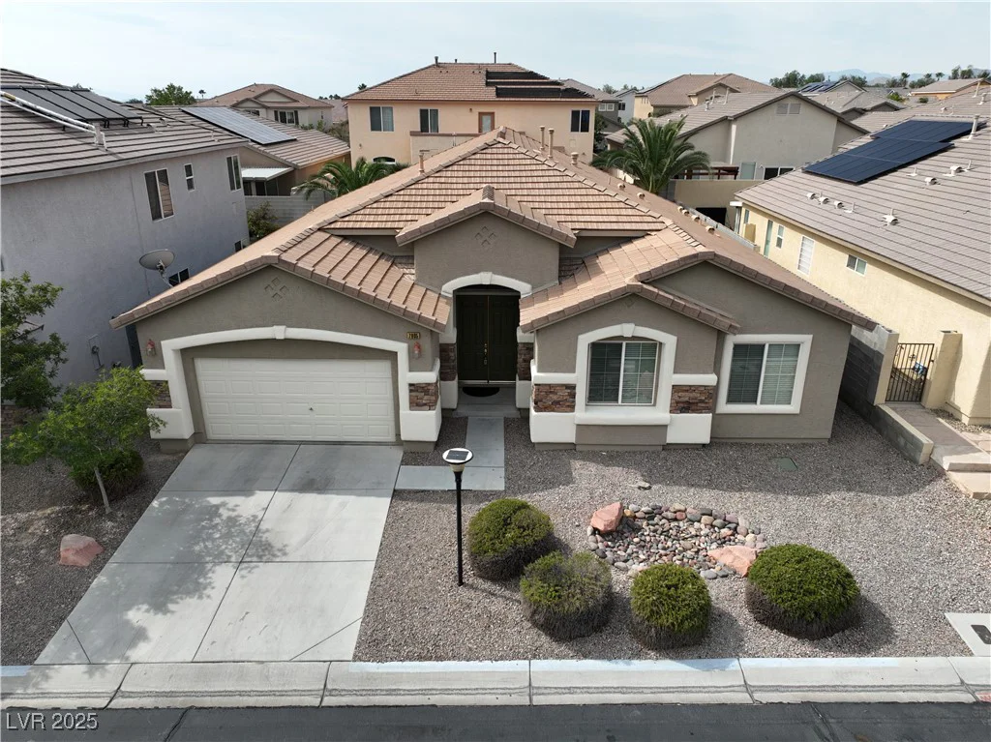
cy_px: 371
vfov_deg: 56.8
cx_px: 496
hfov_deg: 71.6
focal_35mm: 24
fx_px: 687
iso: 100
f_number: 2.8
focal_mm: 12.29
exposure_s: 1/2000
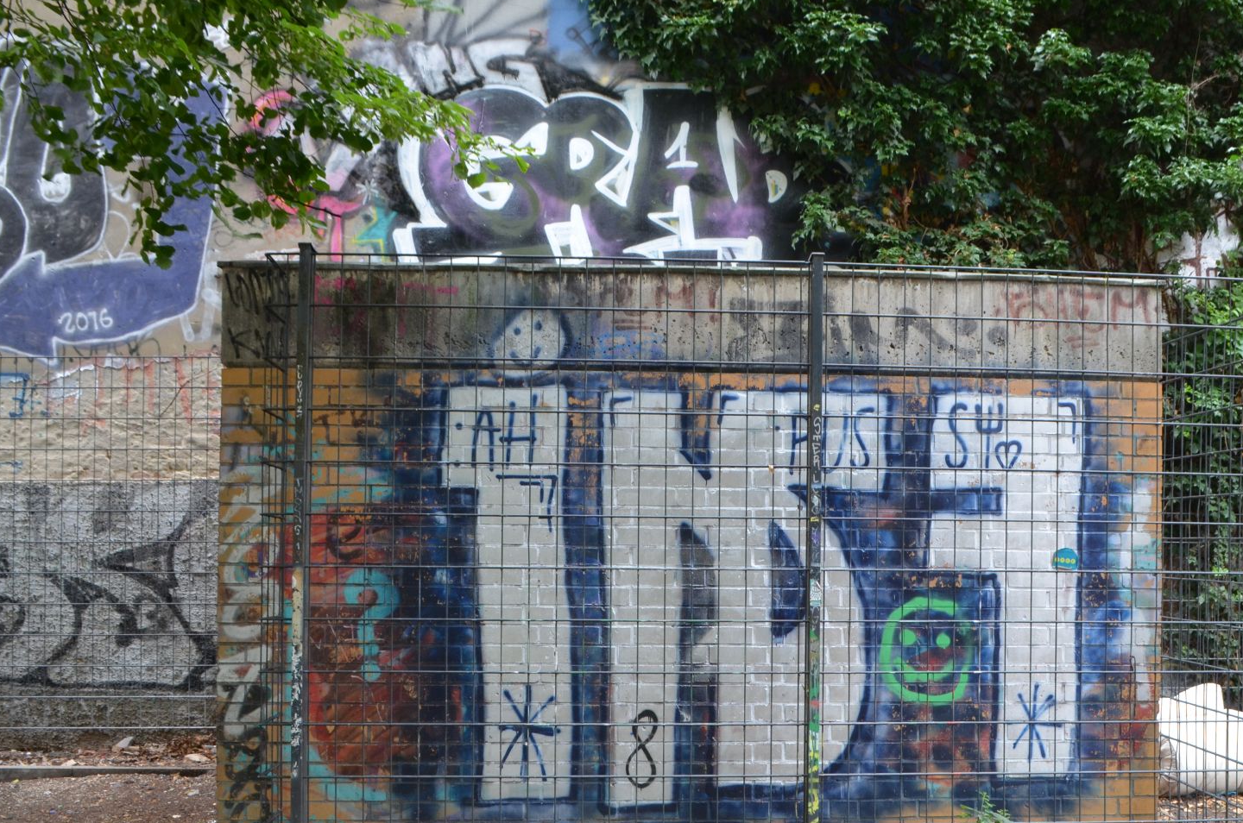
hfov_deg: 52.9
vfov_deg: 36.5
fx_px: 1241
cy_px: 507
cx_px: 741
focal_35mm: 36
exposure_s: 1/40
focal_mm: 18
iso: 400
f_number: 10
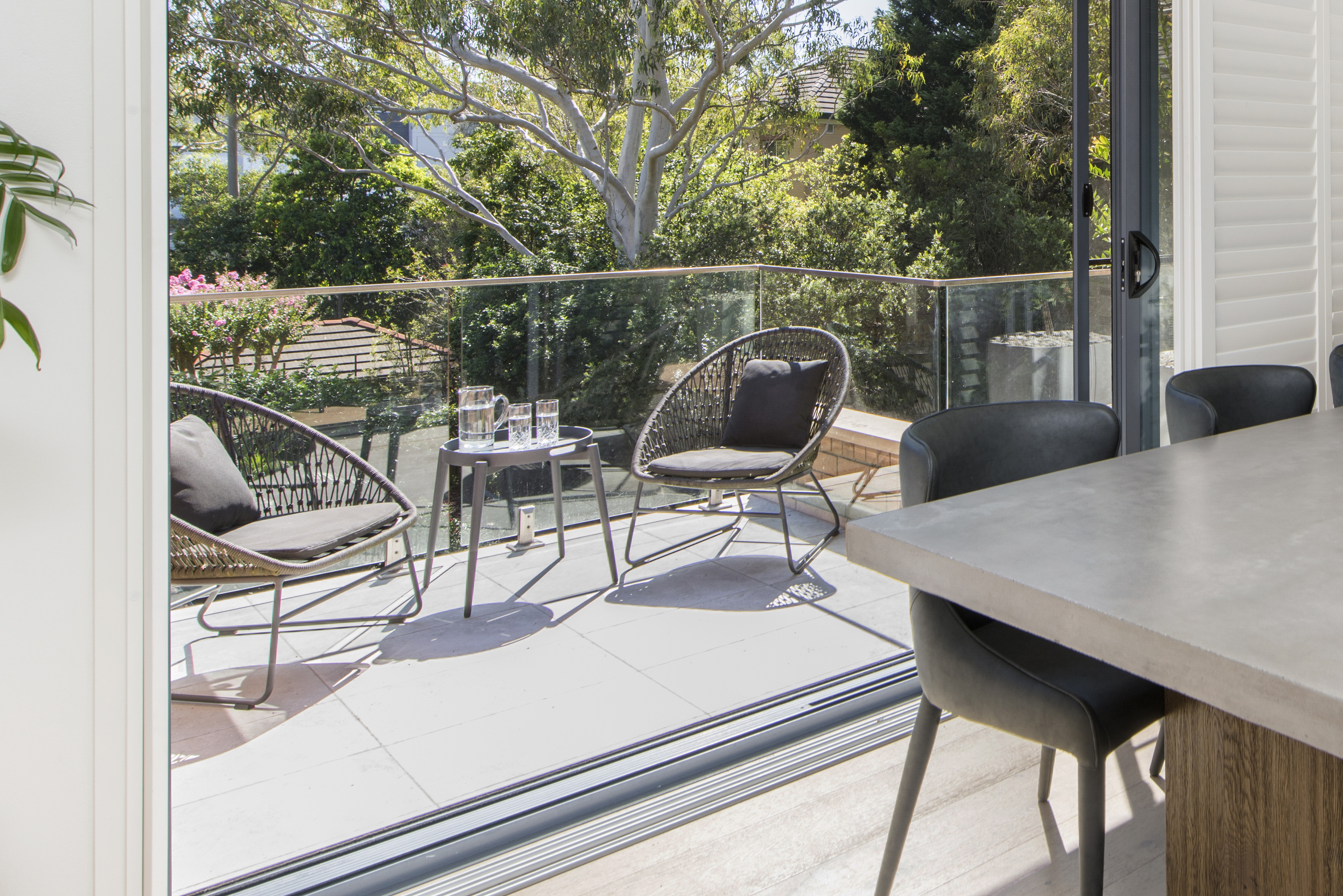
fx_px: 1194
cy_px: 208
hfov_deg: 52.8
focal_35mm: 32
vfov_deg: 39.8
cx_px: 1166
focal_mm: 14
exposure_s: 1/250
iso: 64
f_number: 8
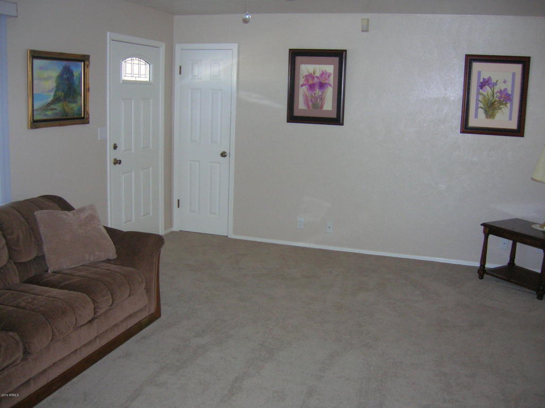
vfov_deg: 41.7
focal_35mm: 34
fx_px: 535
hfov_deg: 54.0
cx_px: 272
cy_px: 204
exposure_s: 1/60.1
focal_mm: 5.7
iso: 146
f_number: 2.9
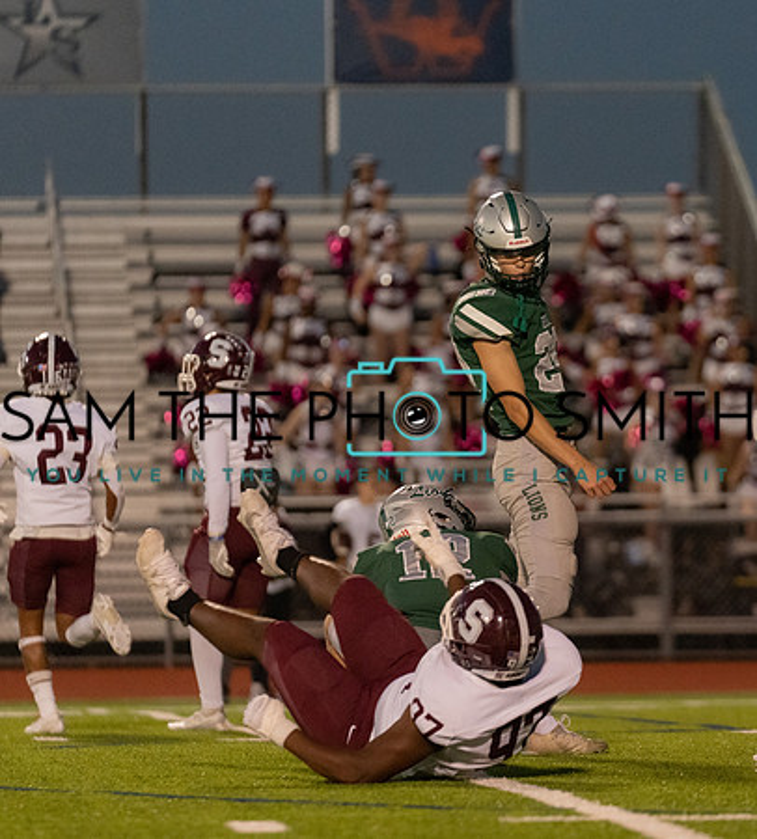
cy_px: 417
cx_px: 566
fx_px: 8293
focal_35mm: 318
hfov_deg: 5.2
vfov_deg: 5.8
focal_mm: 200
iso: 5000
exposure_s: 1/1250
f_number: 2.8
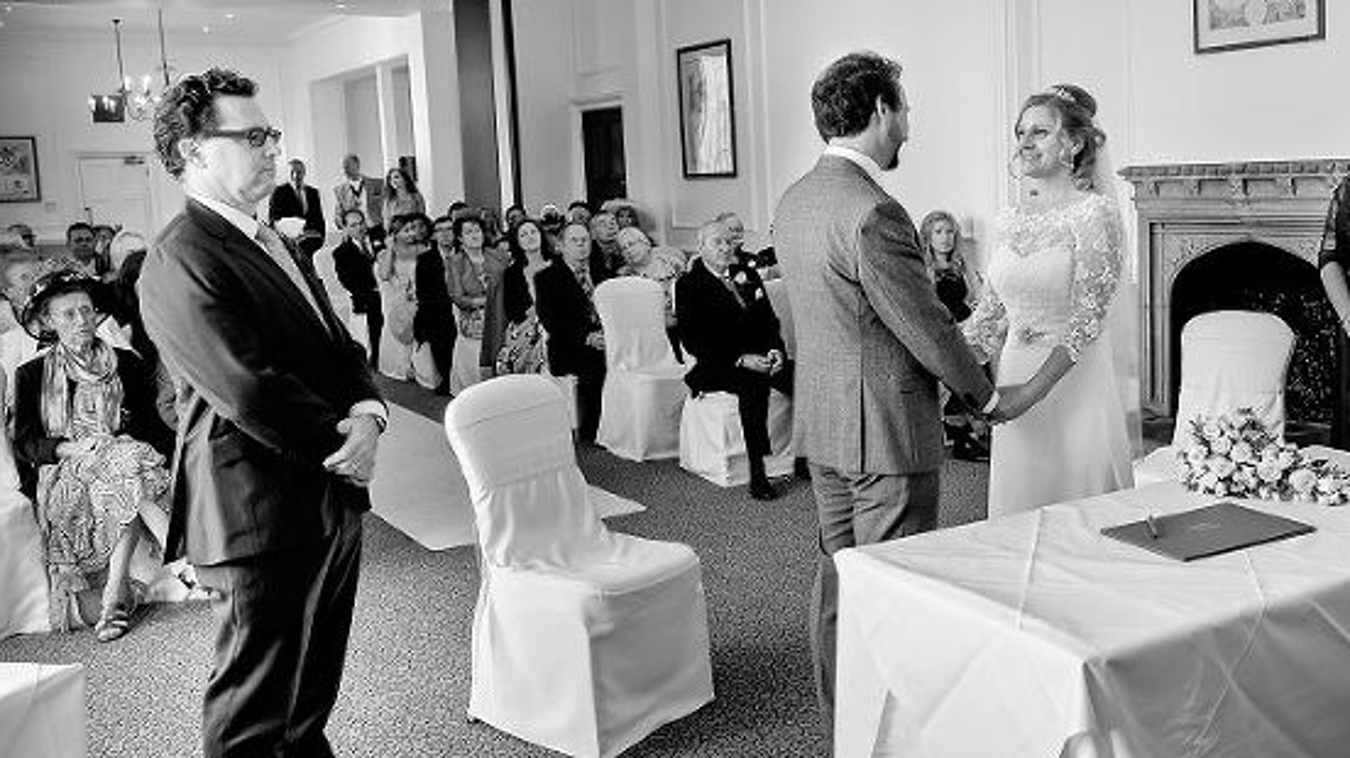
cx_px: 888
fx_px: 1252
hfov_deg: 55.6
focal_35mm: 35
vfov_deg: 33.6
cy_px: 328
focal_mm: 16
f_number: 2.8
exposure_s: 1/180
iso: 640
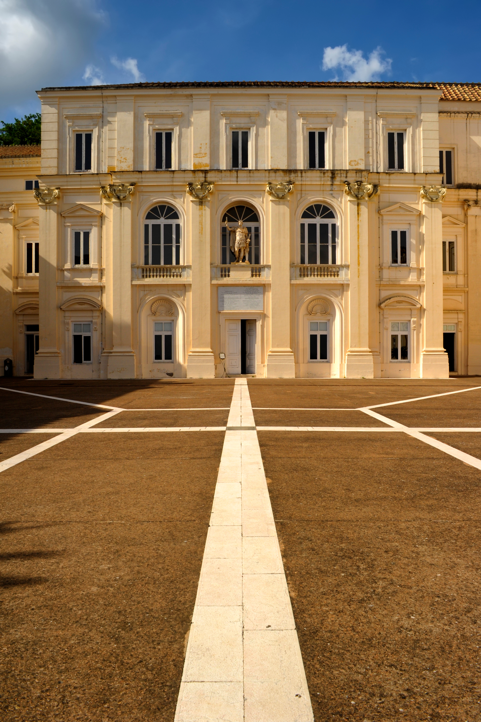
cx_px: 240
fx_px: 562
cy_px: 361
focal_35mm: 28
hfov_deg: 46.3
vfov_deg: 65.5
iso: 400
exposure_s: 1/800
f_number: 11
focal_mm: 28
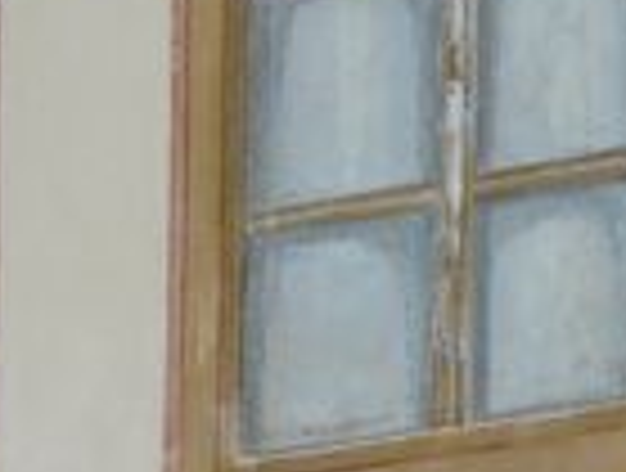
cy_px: -13
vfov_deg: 1.0
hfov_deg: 1.3
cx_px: 1306
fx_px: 27668
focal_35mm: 1526
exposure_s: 1/250
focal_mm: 43.7
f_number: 5.6
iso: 100
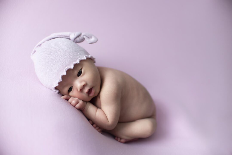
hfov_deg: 54.4
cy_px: 78
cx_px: 116
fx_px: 226
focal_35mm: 35
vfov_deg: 37.9
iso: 125
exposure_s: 1/200
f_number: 2.5
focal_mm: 35
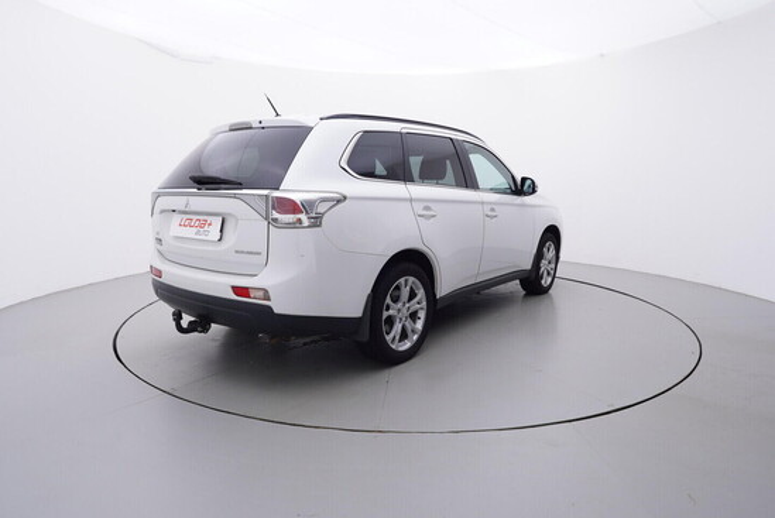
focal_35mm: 22
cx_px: 388
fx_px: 485
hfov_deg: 77.3
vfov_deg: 56.2
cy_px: 259
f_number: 5
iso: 200
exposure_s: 1/80
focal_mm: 15
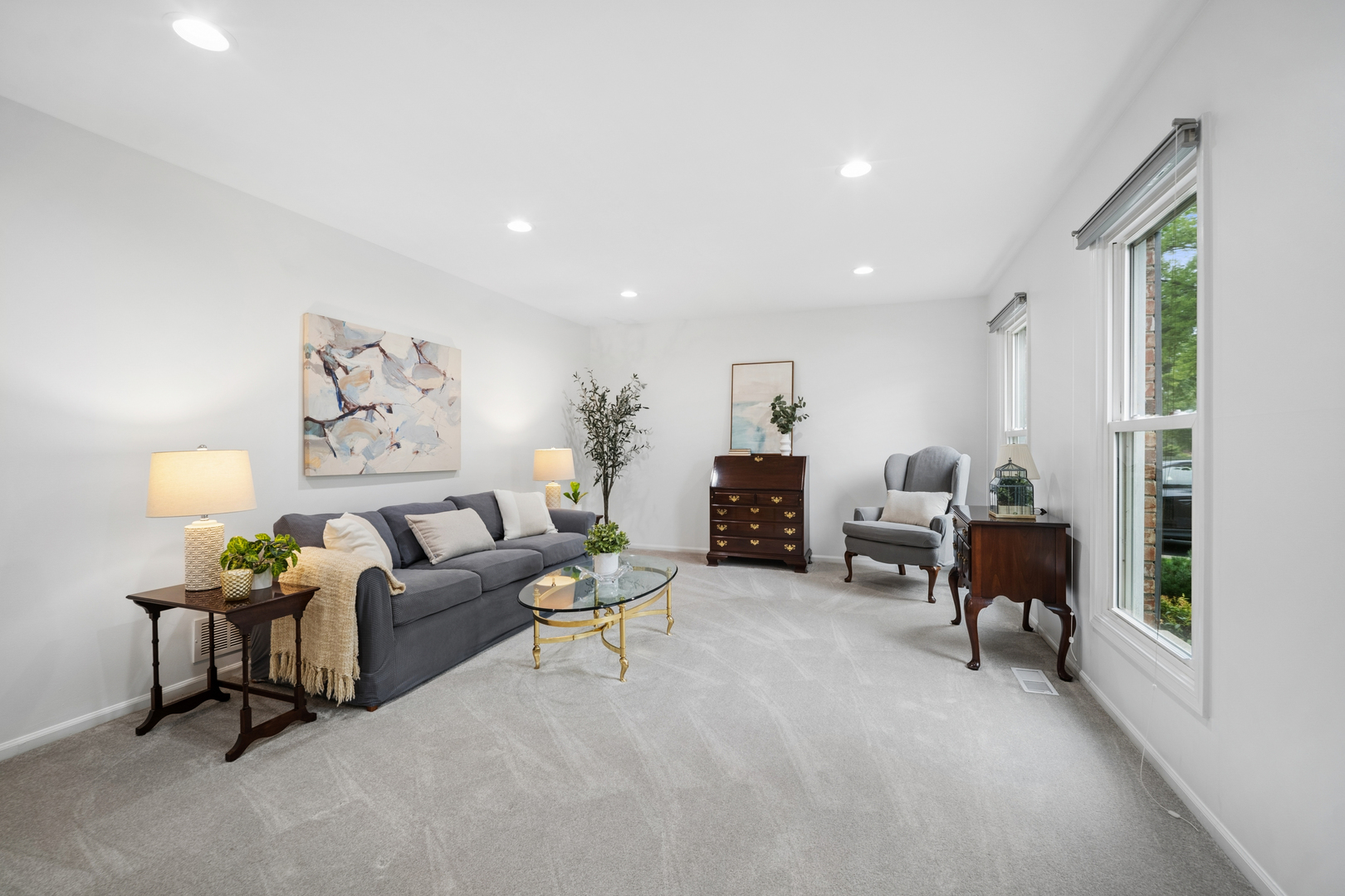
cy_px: 448
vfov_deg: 81.2
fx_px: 523
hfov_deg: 104.3
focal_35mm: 14
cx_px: 672
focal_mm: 14
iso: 640
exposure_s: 1/40
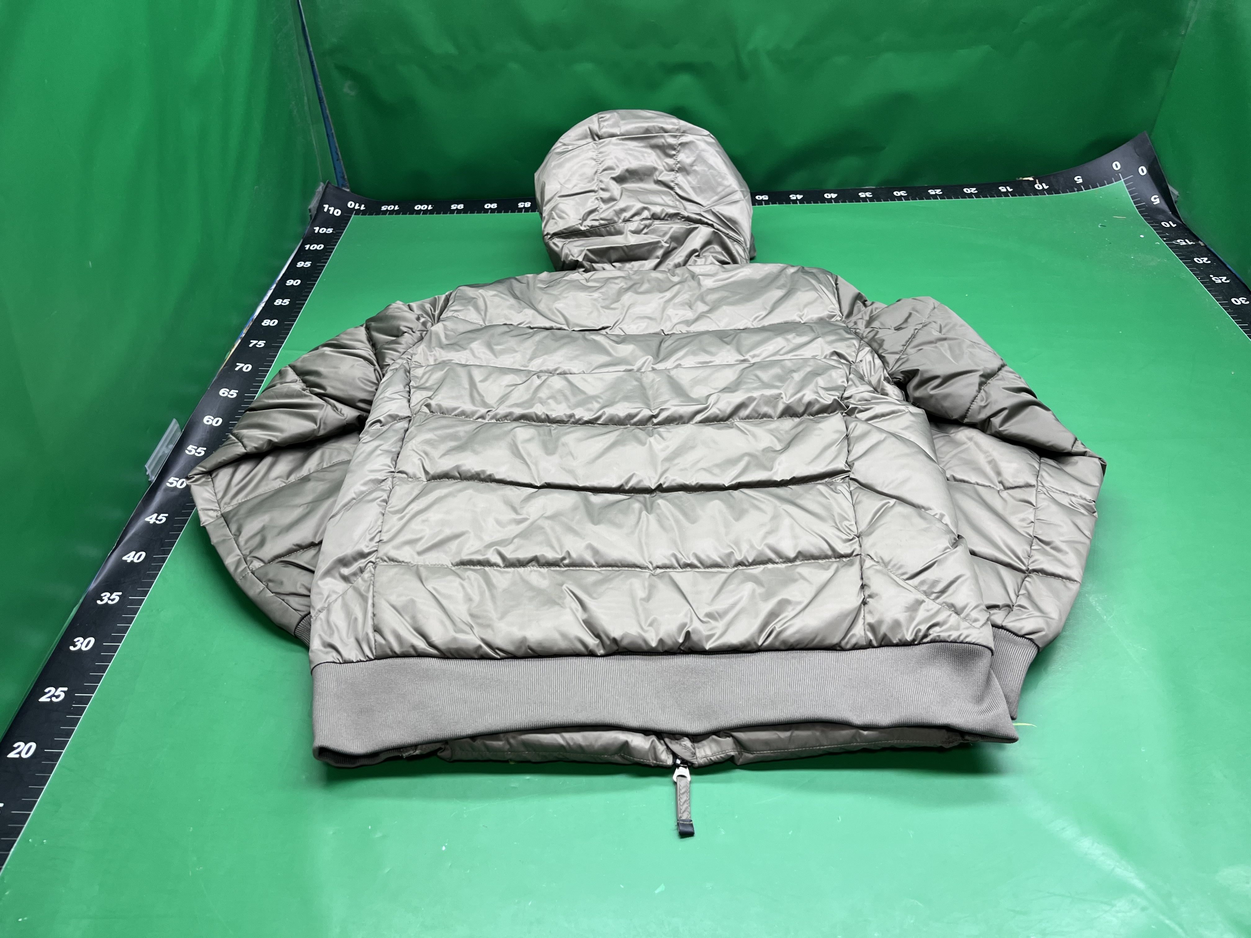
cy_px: 469
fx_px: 940
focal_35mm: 26
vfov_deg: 53.1
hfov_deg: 67.3
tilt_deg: -38.9
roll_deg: +3.3
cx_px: 626
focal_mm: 5.1
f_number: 1.6
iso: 50
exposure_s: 1/76
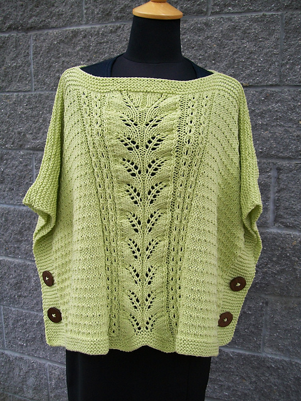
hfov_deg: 39.7
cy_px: 200
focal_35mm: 36
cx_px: 150
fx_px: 417
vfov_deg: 51.4
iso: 80
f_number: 2.7
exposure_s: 1/100
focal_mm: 6
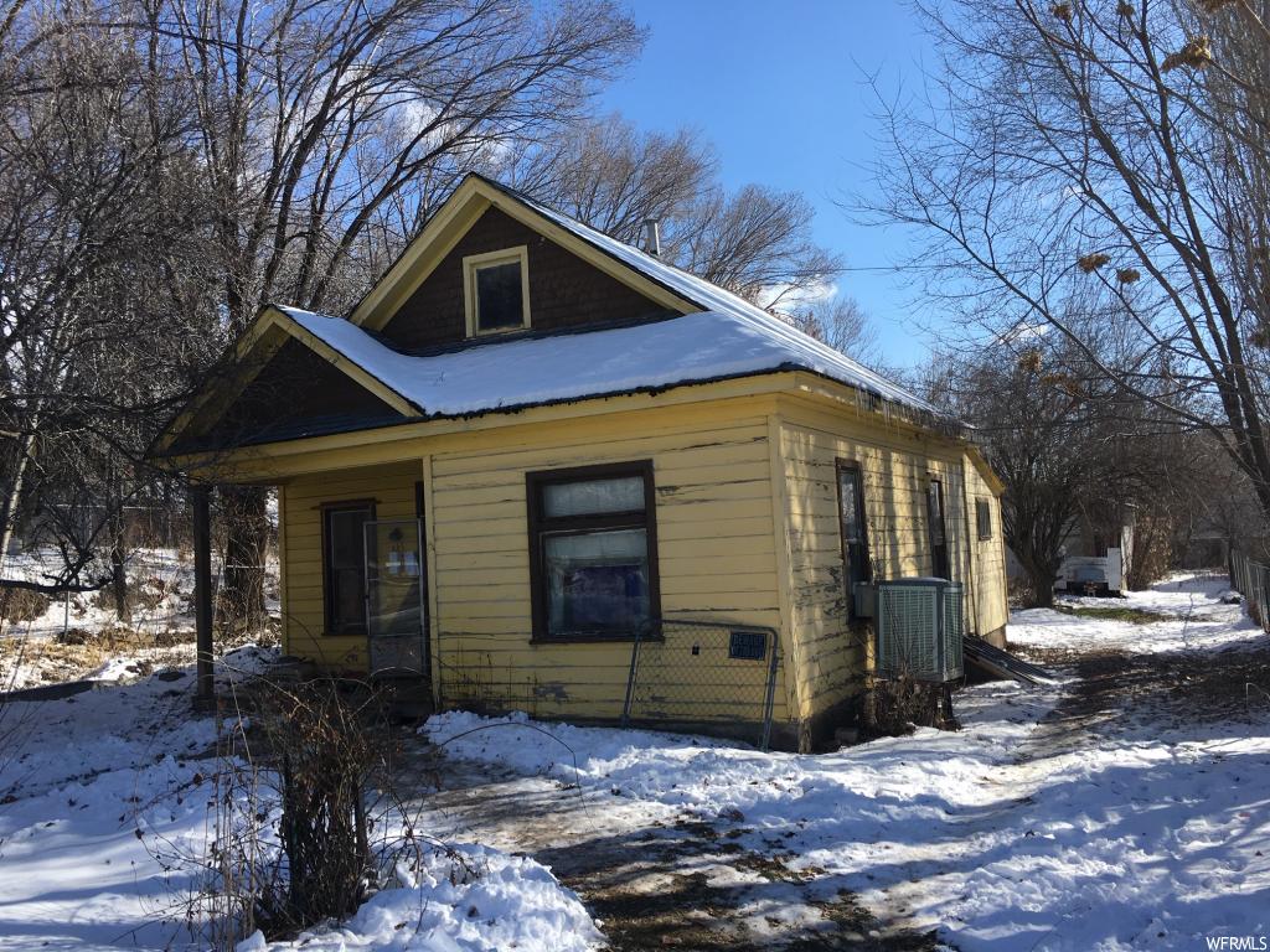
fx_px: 1064
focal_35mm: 29
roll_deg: +3.0
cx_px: 635
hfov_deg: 61.7
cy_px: 476
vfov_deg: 48.2
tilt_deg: +5.7
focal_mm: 4.15
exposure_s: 1/1425
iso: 25
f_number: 2.2
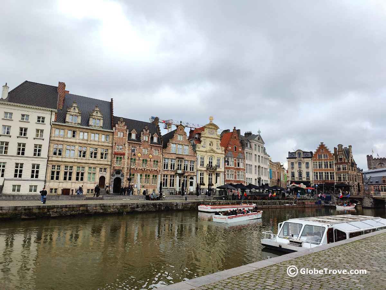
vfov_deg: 58.9
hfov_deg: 73.9
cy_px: 145
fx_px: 257
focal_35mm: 23
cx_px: 193
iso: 50
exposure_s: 1/1785
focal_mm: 6.06
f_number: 1.8
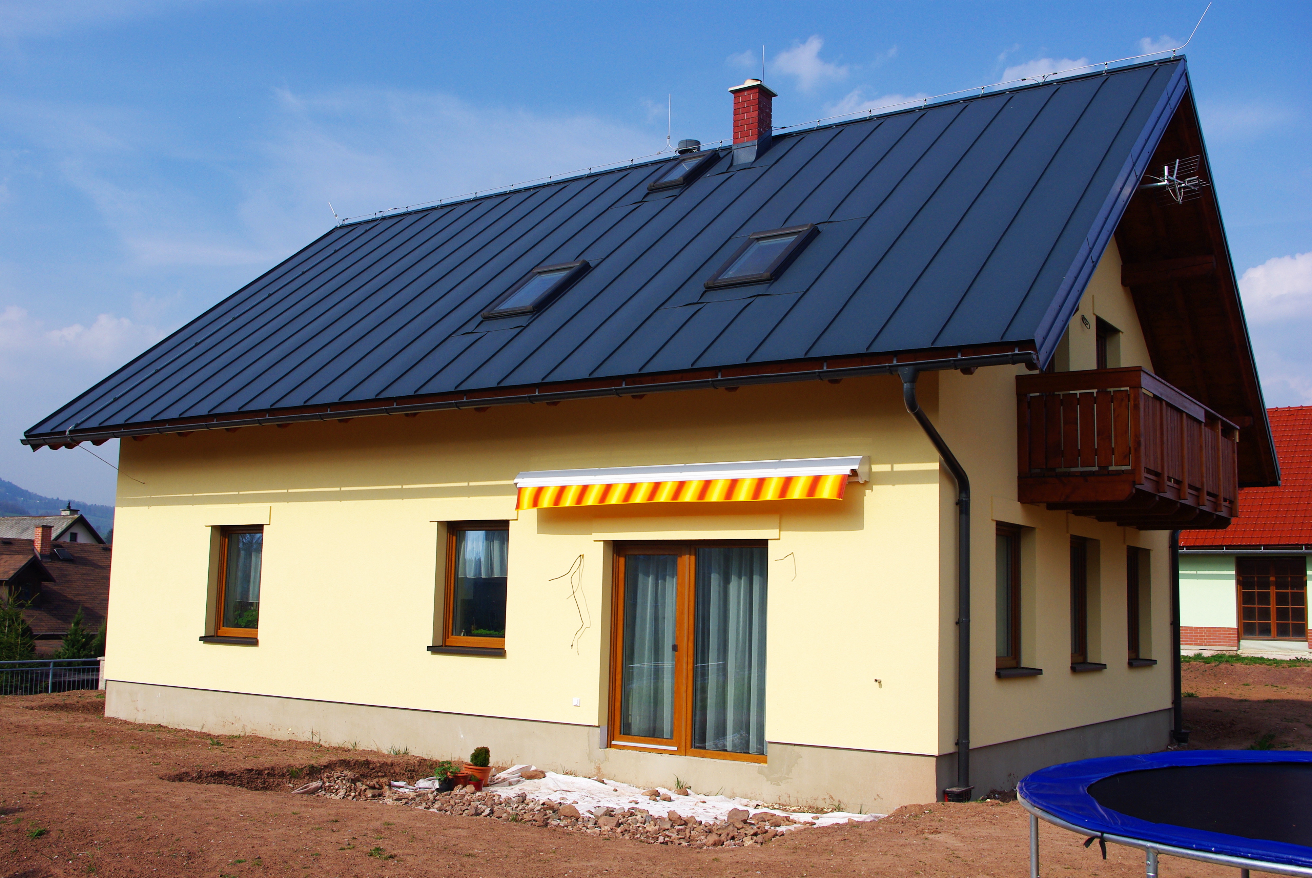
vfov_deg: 37.0
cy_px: 439
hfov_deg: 53.1
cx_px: 656
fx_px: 1314
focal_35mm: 36
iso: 200
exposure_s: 1/160
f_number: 8
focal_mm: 24.38
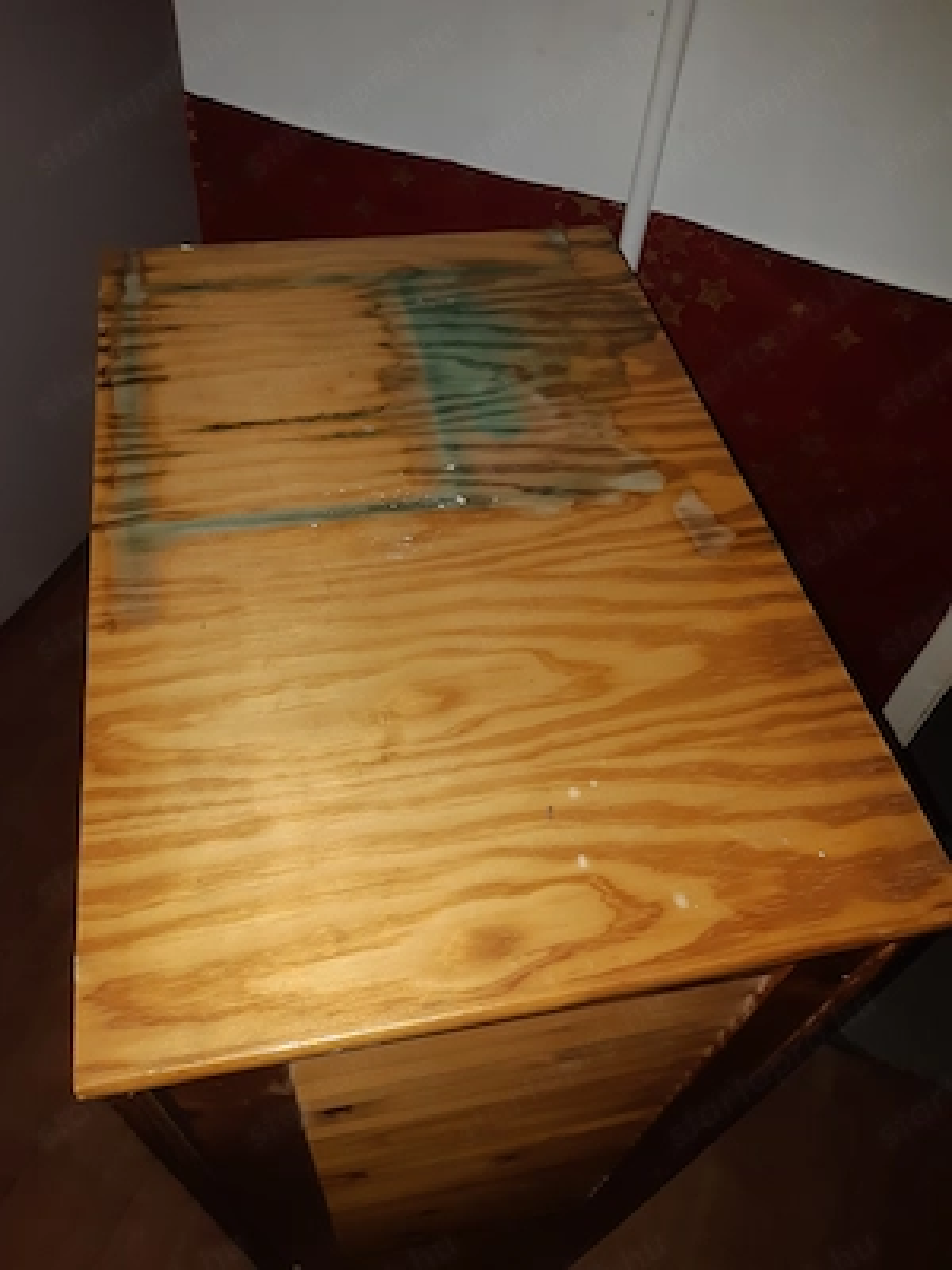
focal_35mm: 26
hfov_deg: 53.1
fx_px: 953
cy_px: 635
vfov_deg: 67.3
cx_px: 476
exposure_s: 1/50
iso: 64
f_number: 1.7
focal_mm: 3.93
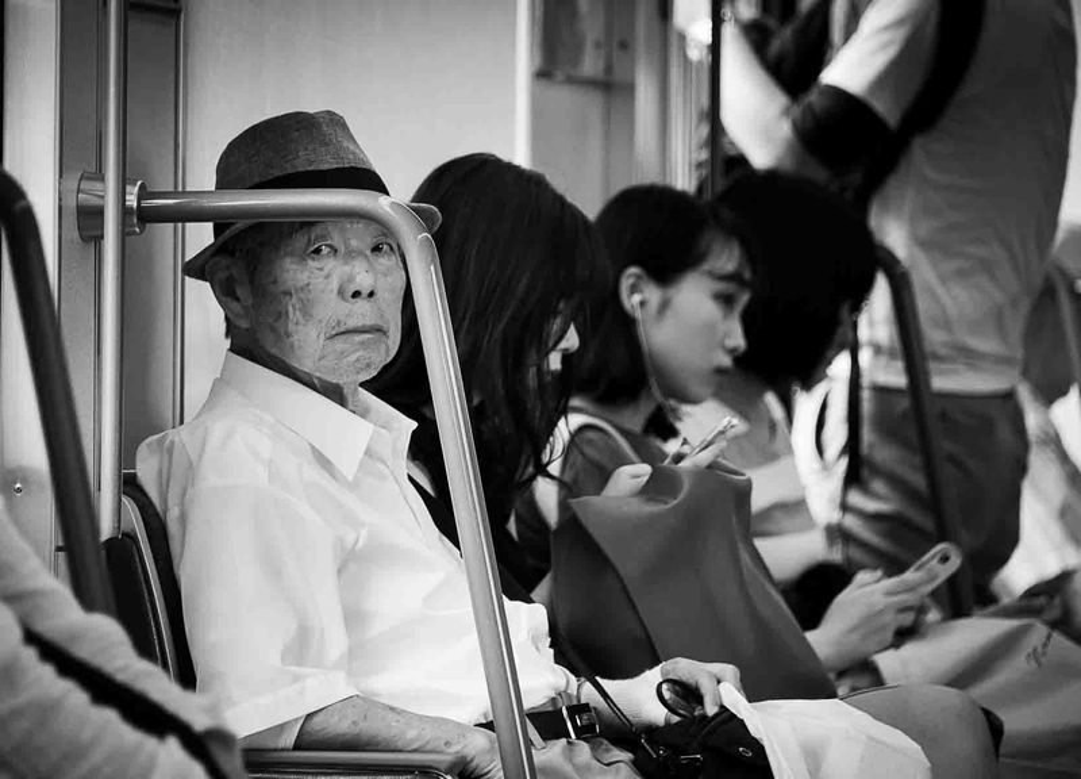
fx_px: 11771
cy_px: 308
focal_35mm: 382
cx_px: 374
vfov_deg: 3.8
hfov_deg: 5.3
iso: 2500
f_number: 5.6
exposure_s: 1/320
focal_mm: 300
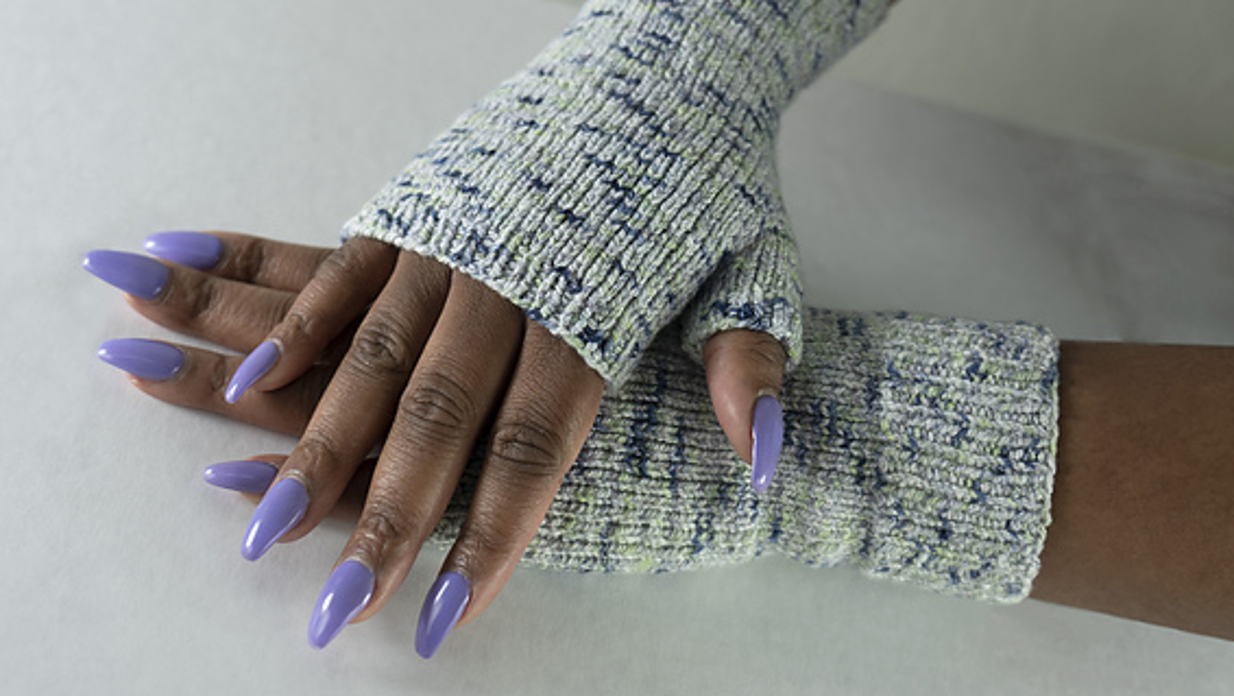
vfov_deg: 26.6
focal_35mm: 45
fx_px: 1473
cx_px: 576
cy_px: 320
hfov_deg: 45.4
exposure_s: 1/60
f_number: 4.5
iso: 100
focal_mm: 38
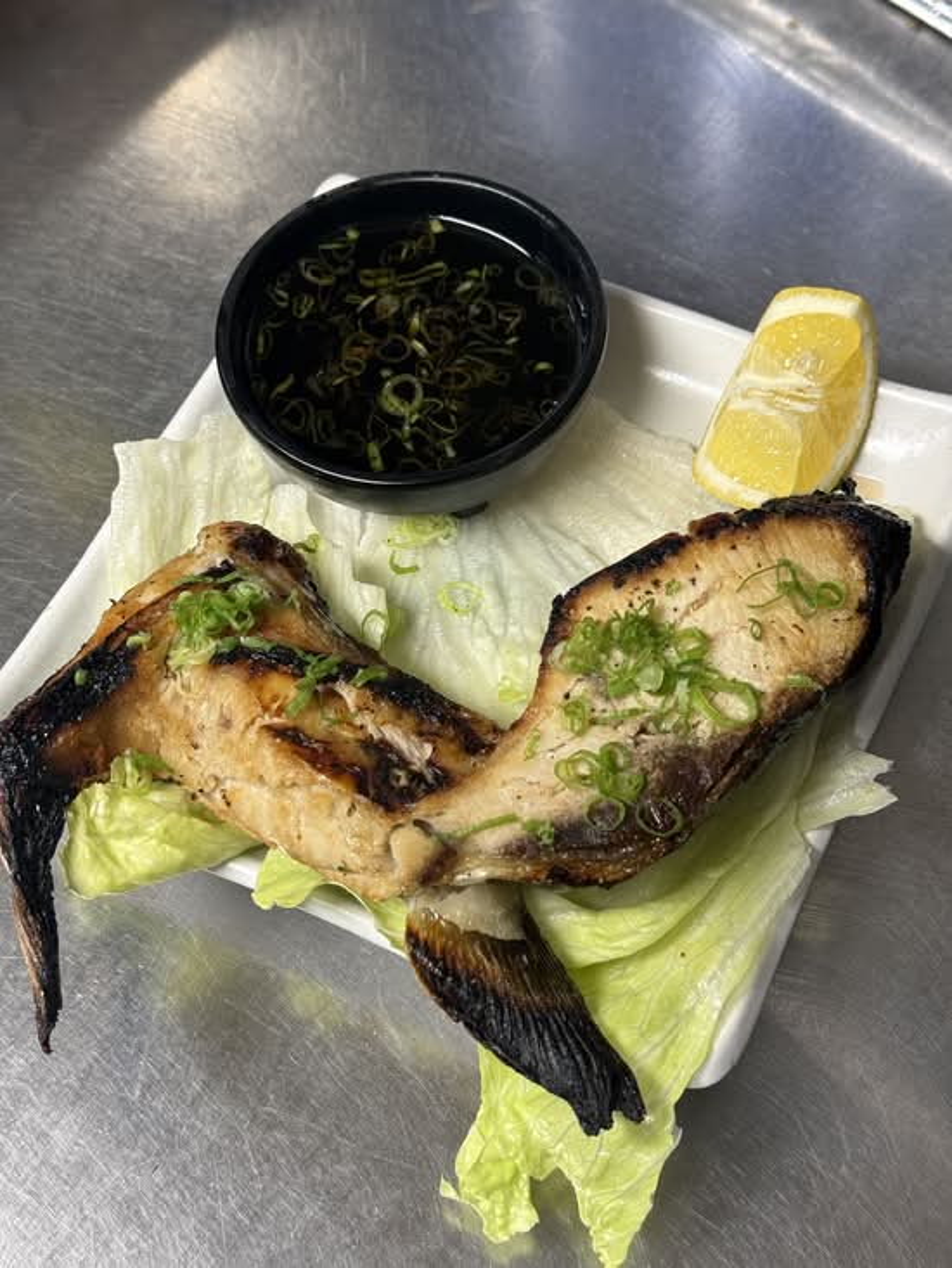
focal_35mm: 48
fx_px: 1760
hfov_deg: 30.3
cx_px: 476
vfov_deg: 39.7
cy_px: 634
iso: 64
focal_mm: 6.76
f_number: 1.78
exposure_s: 1/60
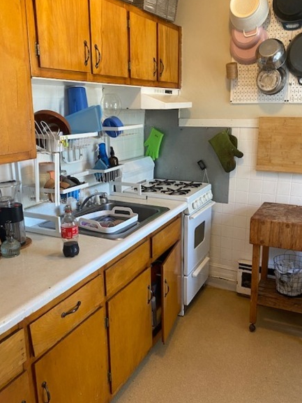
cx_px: 151
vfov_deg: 60.0
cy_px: 200
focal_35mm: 30
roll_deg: +0.3
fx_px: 349
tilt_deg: -13.2
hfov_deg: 46.8
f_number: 1.8
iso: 160
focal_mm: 4.25
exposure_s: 1/60
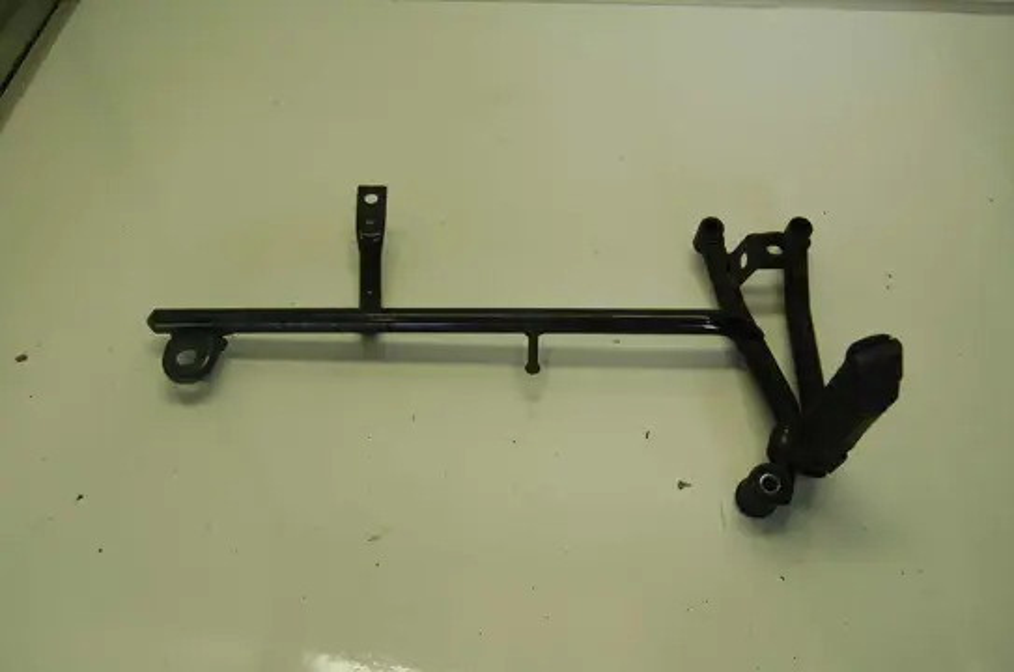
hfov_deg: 57.3
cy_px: 336
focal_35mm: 33
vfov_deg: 39.8
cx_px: 507
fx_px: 928
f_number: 5.6
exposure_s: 1/125
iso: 400
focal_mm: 22
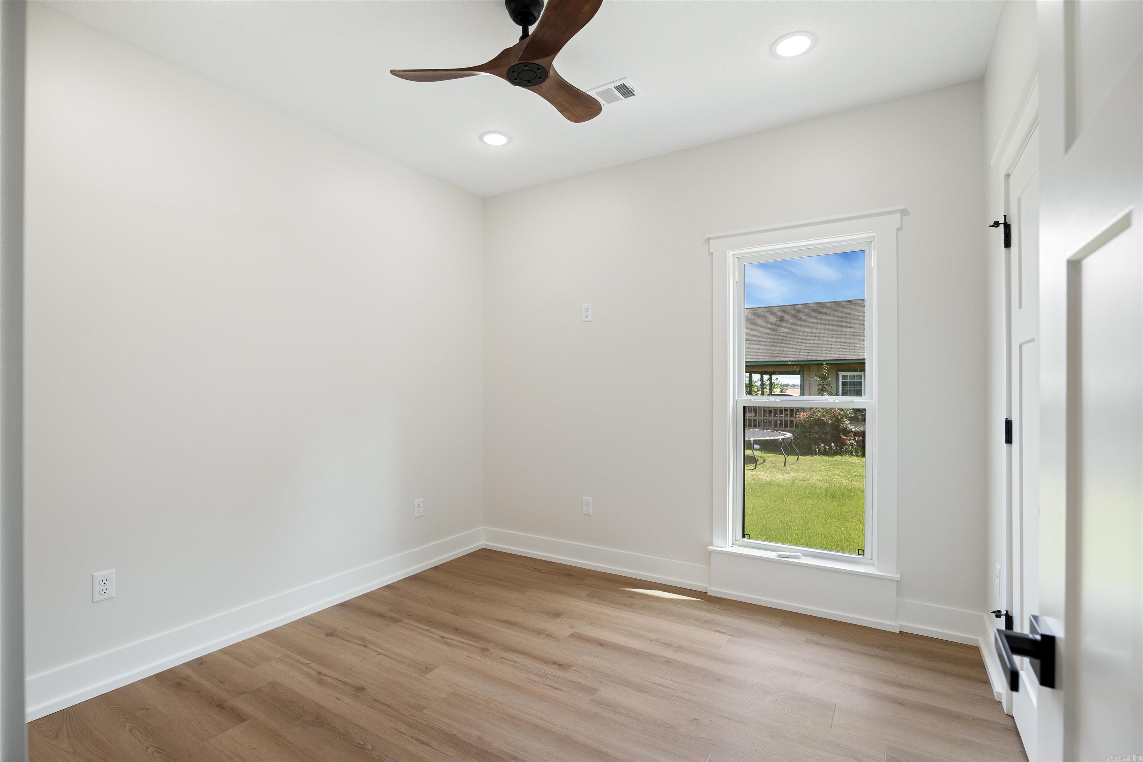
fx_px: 508
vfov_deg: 73.7
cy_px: 381
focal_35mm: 16
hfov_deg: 96.7
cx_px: 572
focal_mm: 16
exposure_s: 1/60
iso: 1250
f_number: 5.6
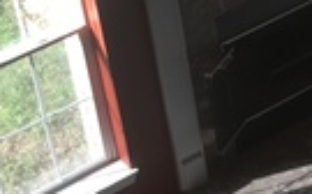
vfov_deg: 8.7
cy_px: -111
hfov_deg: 13.7
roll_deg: +4.2
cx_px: 434
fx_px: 1240
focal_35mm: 146
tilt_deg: -25.9
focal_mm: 4.15
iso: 25
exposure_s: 1/120
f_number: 2.2
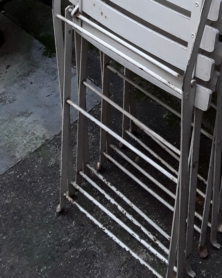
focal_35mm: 72
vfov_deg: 24.4
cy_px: -38
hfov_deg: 21.0
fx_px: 591
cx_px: 176
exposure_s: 1/100
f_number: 1.9
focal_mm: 2.91
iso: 80
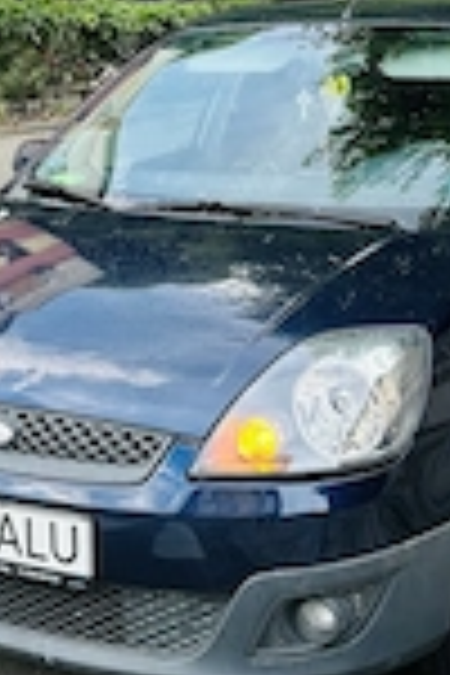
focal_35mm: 72
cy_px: 202
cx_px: 176
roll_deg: -1.5
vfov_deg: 27.8
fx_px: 1350
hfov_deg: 18.9
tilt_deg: -8.5
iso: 40
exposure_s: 1/175
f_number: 1.5
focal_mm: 5.7
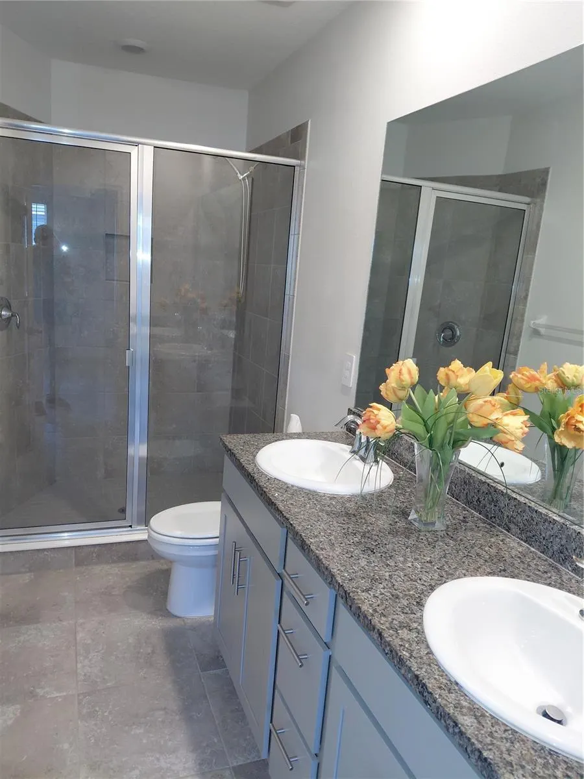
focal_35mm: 25
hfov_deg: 54.9
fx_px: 562
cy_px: 390
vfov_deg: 69.4
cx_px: 292
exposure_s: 1/60
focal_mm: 4.69
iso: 125
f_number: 1.8
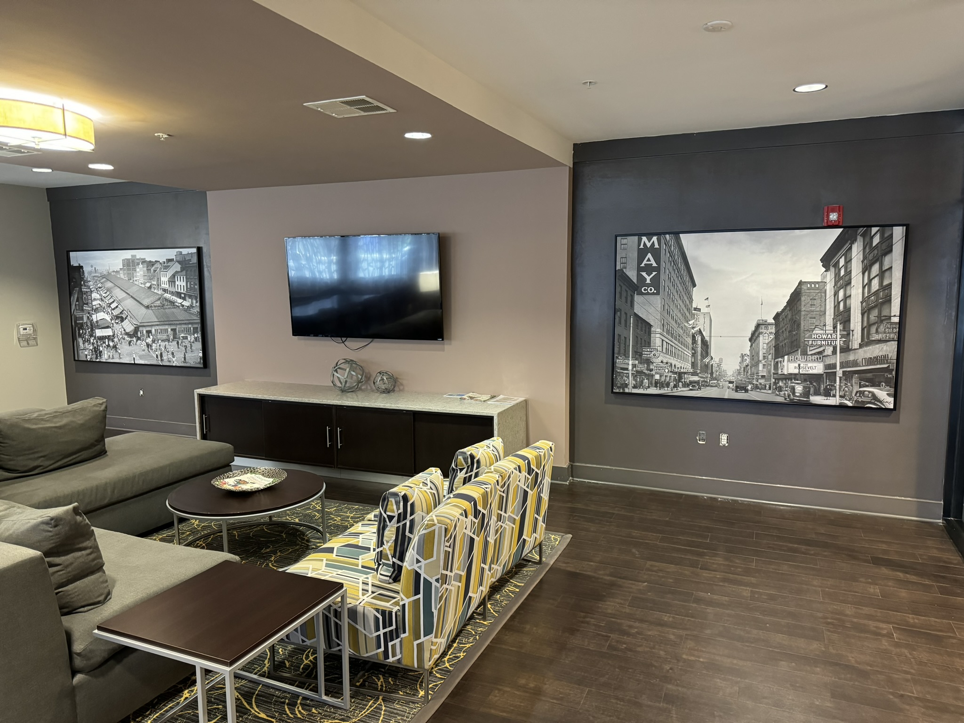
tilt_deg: -8.1
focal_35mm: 24
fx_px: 668
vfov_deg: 56.8
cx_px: 482
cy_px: 362
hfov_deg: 71.6
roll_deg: +0.6
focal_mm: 6.76
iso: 800
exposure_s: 1/40
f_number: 1.78
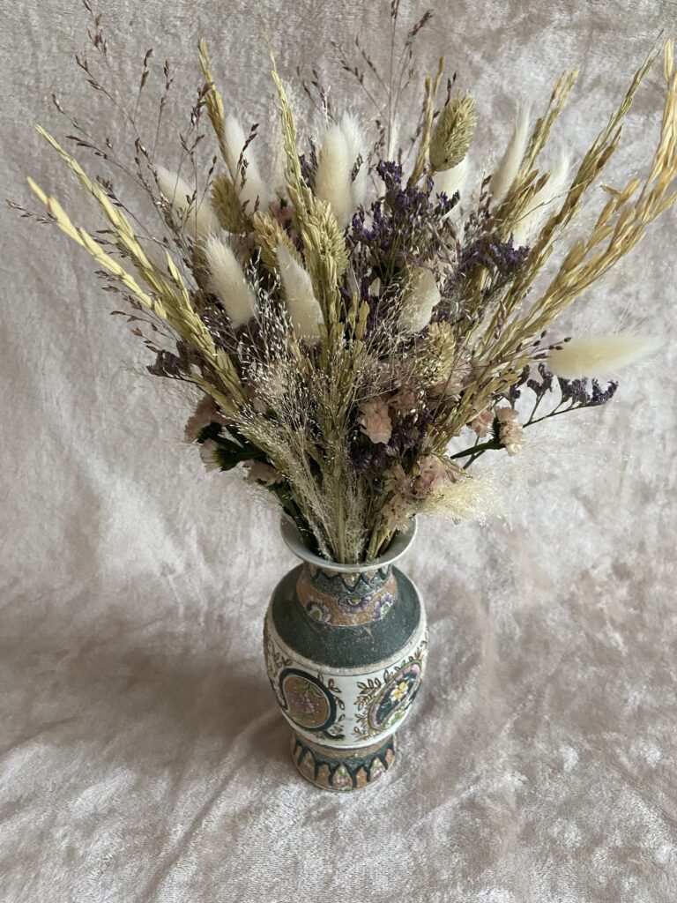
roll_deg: -1.8
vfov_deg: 67.3
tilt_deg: -37.5
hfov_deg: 53.1
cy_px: 452
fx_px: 678
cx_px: 338
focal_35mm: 26
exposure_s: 1/55
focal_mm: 4.25
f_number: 1.8
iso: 500
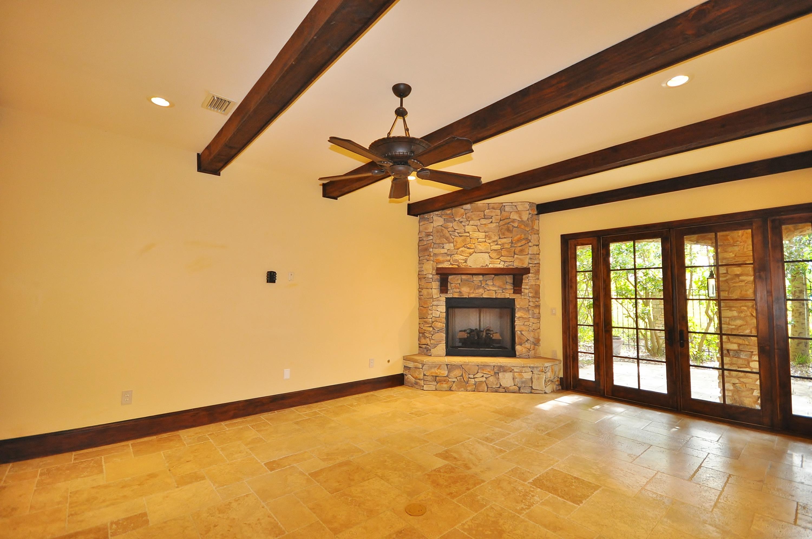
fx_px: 338
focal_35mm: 15
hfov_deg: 100.5
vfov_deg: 77.2
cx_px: 406
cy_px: 270
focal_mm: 10
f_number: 4
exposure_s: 1/60
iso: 800
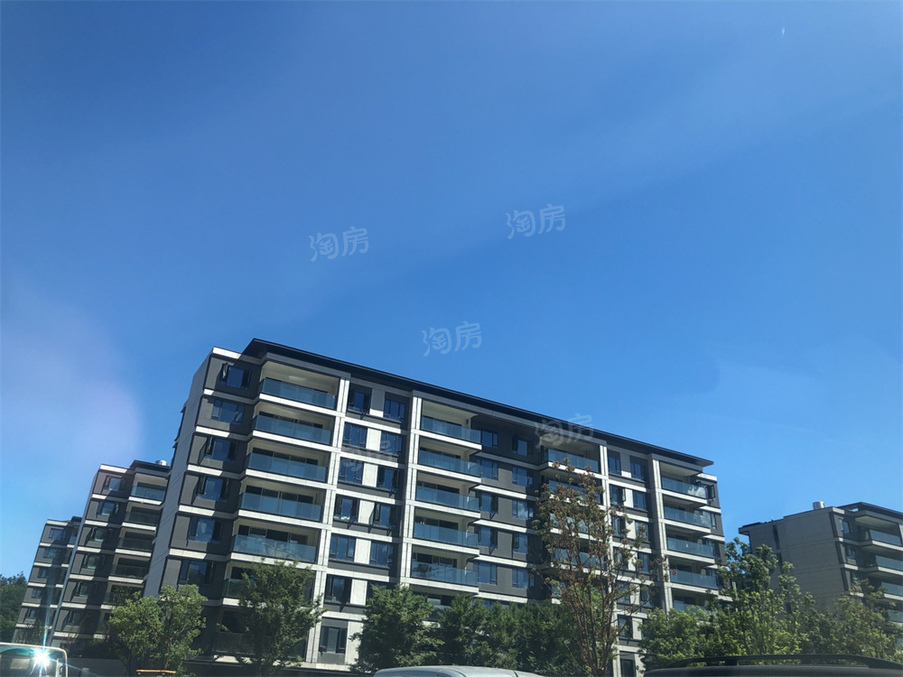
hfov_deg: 63.4
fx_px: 730
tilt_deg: +26.3
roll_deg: -2.9
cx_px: 452
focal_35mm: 28
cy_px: 338
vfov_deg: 49.7
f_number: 1.8
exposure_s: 1/1021
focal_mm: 3.99
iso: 20
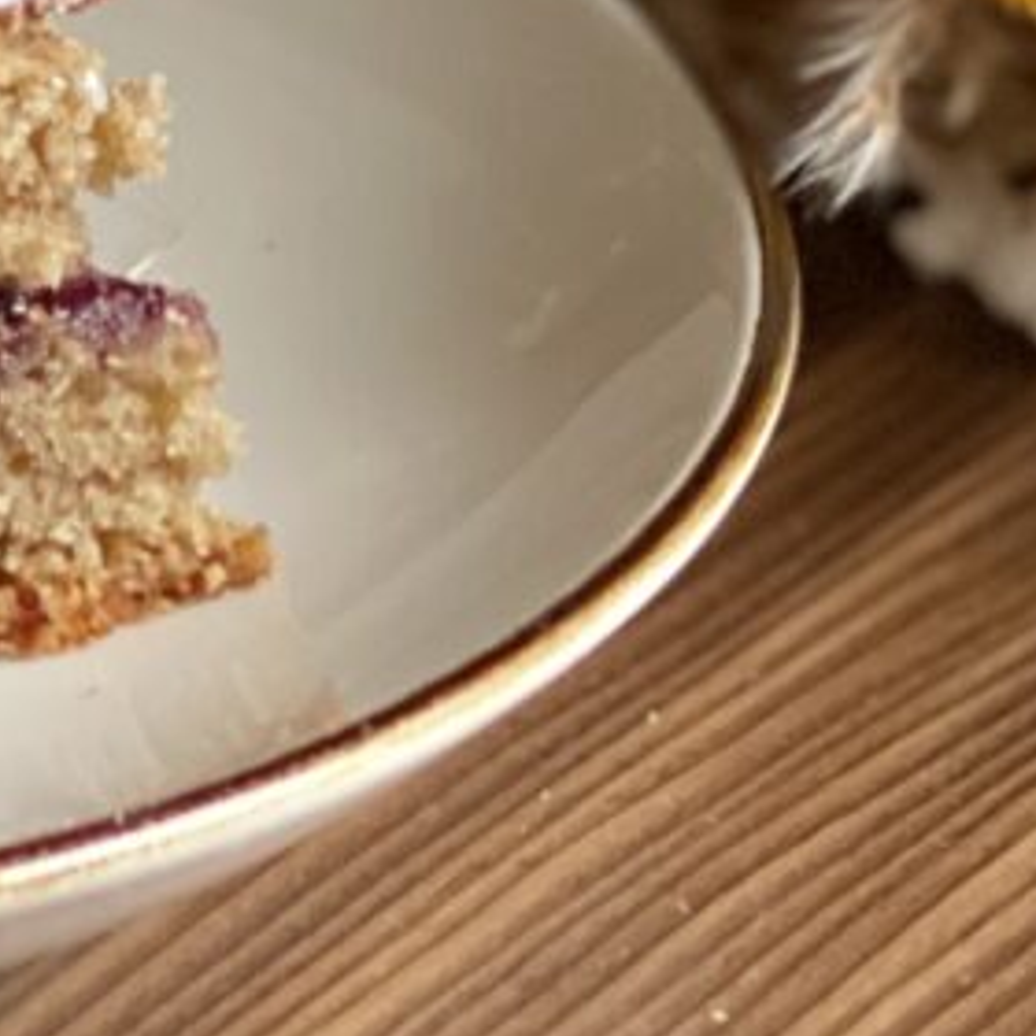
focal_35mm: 310
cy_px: -870
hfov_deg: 5.6
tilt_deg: -18.9
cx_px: -662
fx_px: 10497
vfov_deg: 5.6
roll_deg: +0.0
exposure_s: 1/40
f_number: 2.2
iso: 250
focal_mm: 7.5
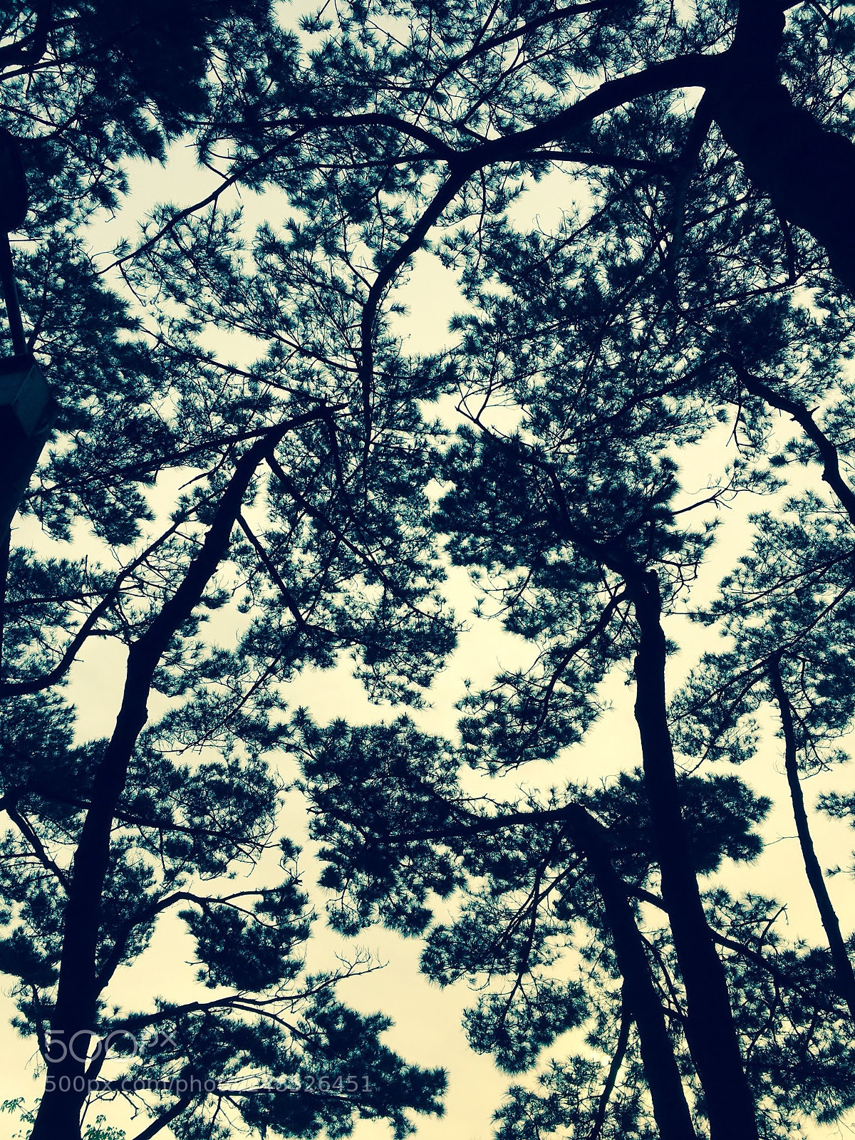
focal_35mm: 29
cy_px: 570
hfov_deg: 48.2
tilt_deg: +50.5
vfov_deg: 61.7
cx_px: 428
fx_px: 955
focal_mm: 4.15
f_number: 2.2
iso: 25
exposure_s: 1/1876
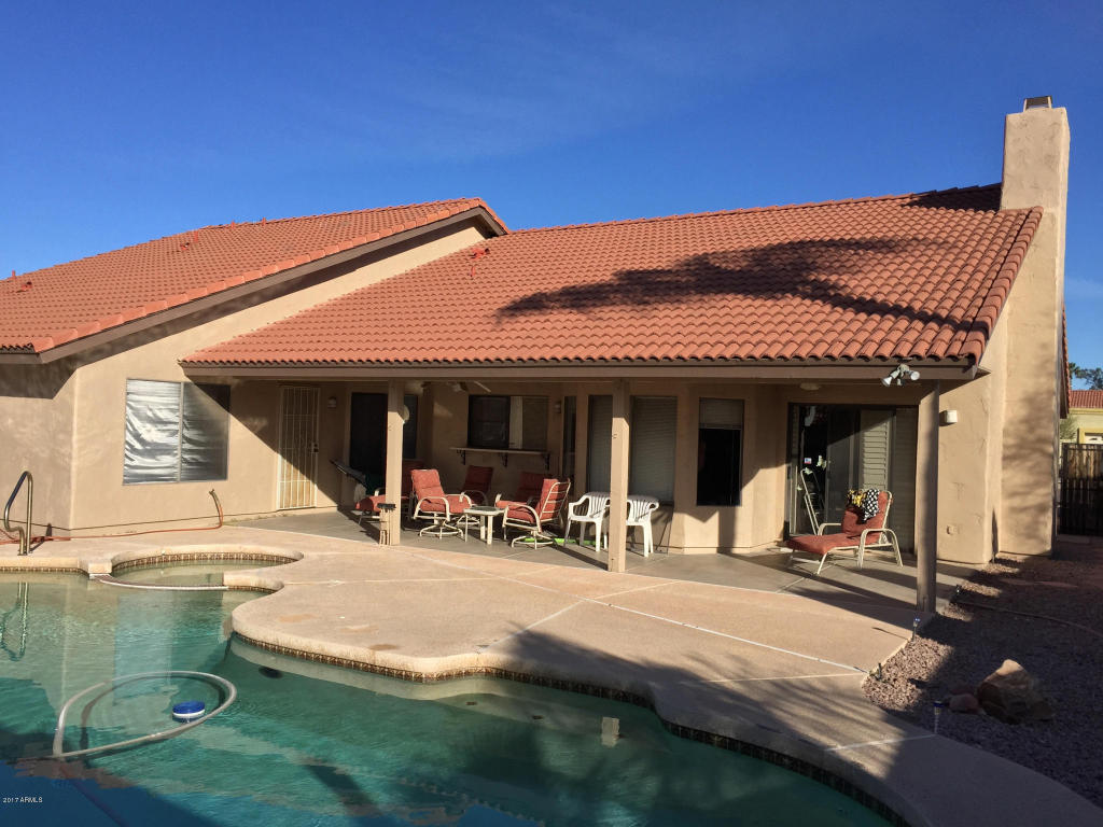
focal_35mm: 29
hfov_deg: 61.7
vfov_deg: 48.2
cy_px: 414
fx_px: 924
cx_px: 552
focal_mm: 4.15
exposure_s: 1/2825
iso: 32
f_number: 2.2
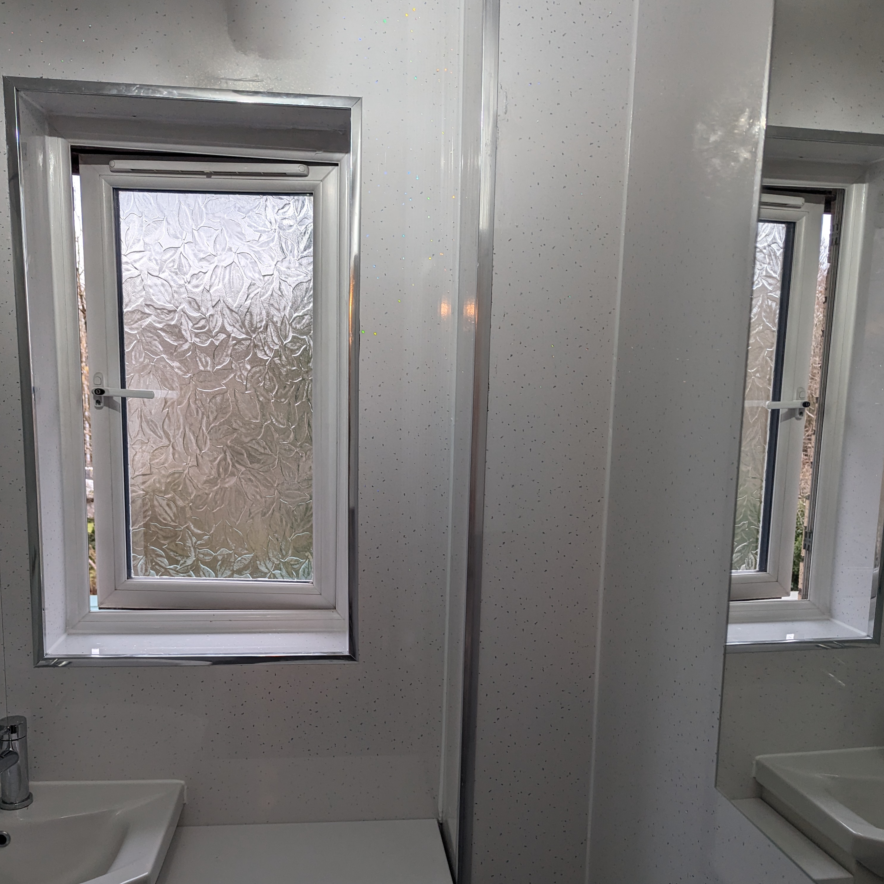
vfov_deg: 55.1
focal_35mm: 29
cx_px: 441
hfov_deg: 55.6
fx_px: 838
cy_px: 540
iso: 85
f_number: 1.85
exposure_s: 1/100
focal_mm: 6.81
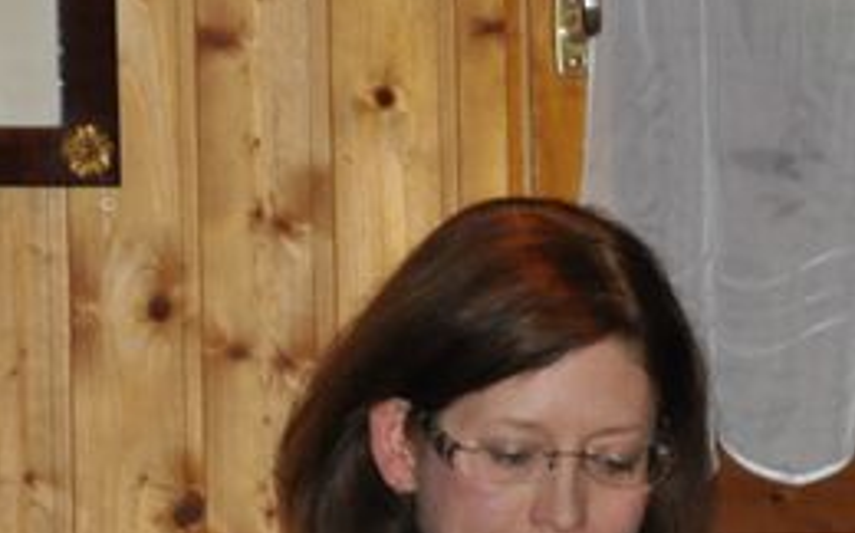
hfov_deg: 7.0
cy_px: 574
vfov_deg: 4.3
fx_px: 7008
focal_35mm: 301
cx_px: 753
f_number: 5.3
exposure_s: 1/60
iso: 800
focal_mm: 80
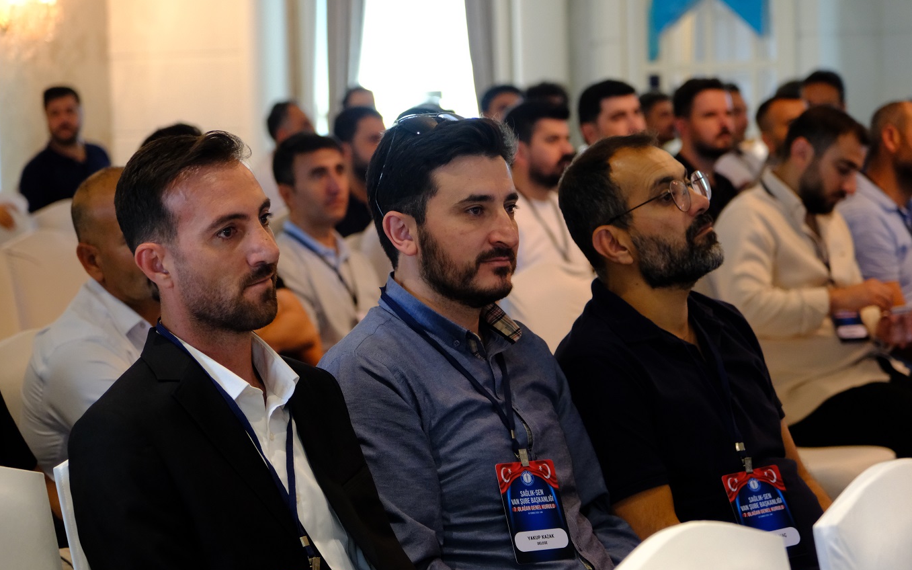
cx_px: 455
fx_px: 2982
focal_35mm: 120
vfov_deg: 10.9
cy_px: 301
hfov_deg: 17.4
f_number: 4
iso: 2500
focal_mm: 78.1
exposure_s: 1/50
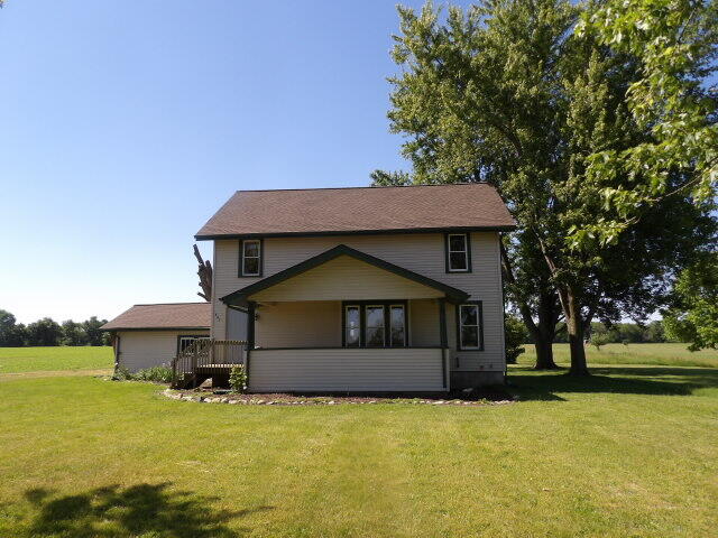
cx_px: 359
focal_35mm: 24
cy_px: 269
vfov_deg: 56.8
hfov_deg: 71.6
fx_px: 498
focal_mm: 4.3
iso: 100
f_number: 3.2
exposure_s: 1/772
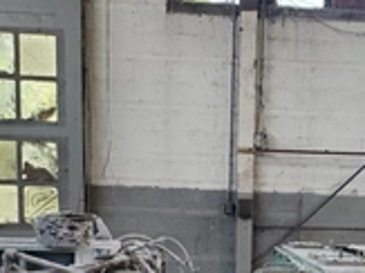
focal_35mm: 64
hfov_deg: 29.9
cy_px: 307
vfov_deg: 21.6
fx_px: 674
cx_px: 260
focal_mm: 4.3
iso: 250
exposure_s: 1/39
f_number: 2.4
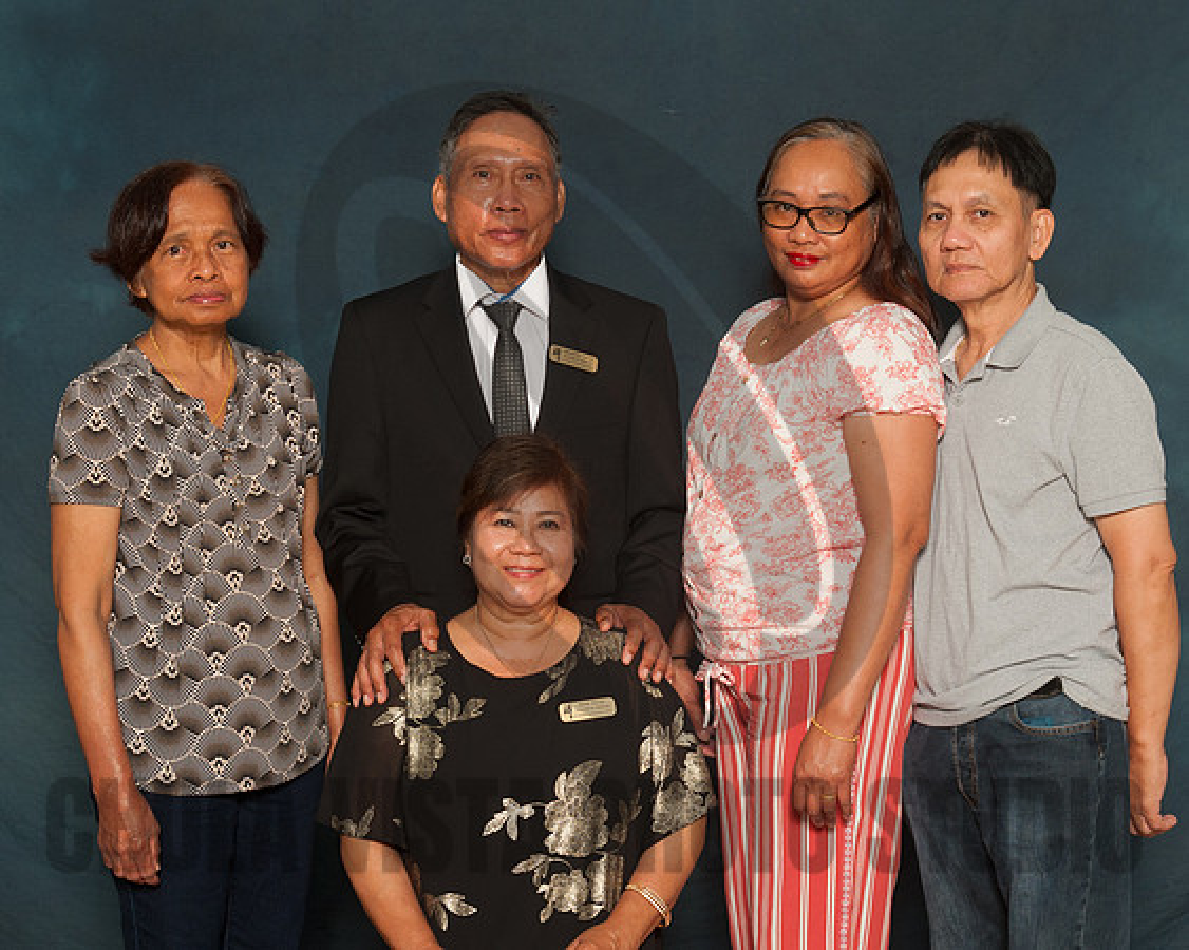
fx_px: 2614
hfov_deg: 25.6
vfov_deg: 20.6
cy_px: 450
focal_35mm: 74
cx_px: 646
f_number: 7.1
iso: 200
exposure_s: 1/125
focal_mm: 48
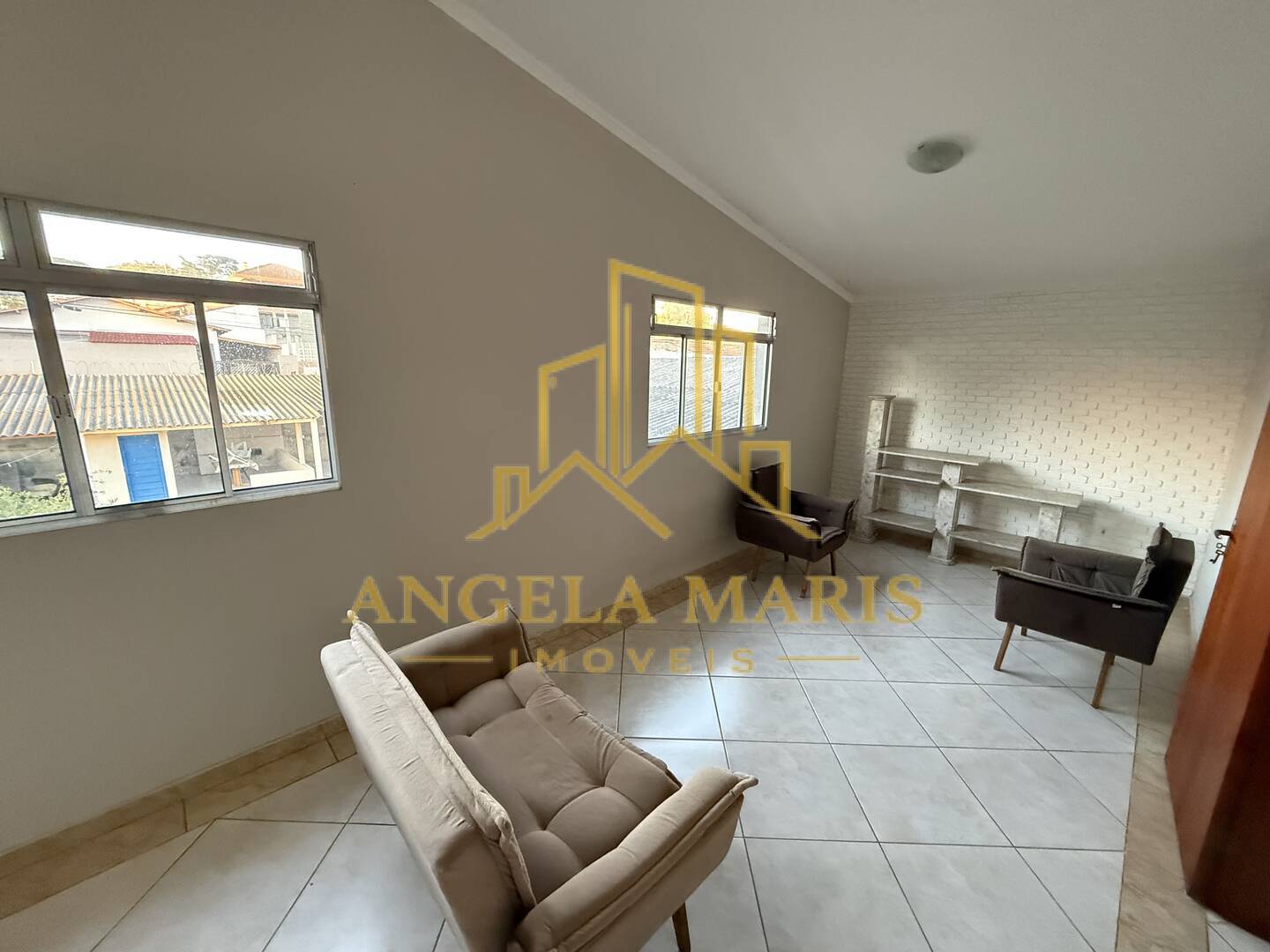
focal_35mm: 14
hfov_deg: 102.1
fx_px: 514
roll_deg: -1.4
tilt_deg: -10.1
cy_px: 476
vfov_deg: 85.7
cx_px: 635
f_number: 2.2
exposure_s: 1/60
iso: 640
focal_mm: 2.22
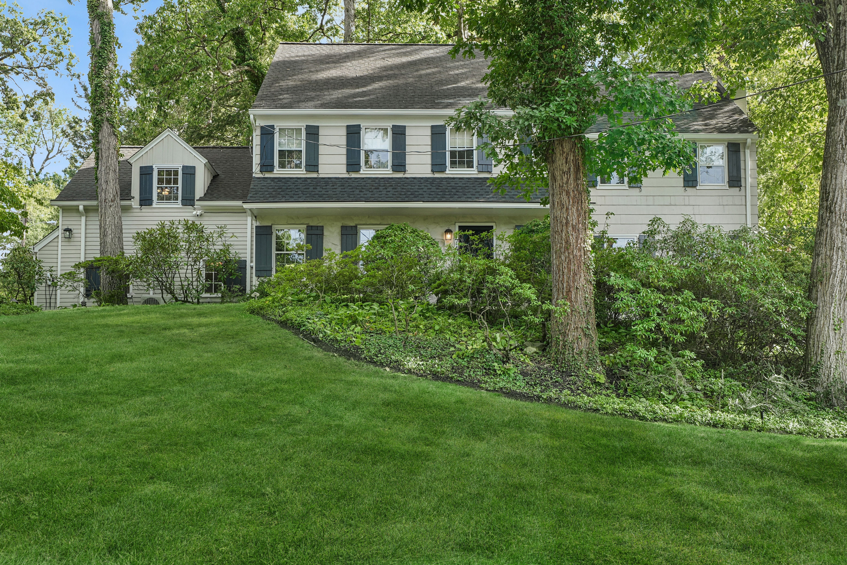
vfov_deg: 38.9
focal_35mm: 34
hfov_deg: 55.8
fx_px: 800
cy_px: 282
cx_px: 424
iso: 200
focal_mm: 22.7
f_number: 5.6
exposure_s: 1/60
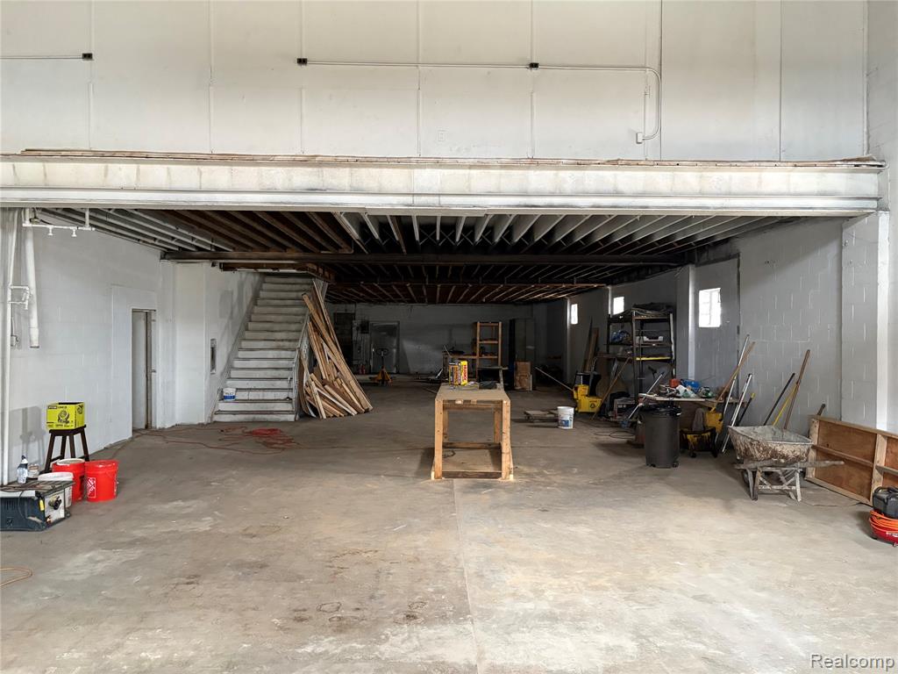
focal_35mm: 26
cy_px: 337
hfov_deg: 67.3
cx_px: 449
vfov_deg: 53.1
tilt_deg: -1.5
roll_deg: +1.1
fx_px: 674
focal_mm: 5.96
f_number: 1.6
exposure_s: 1/60
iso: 500
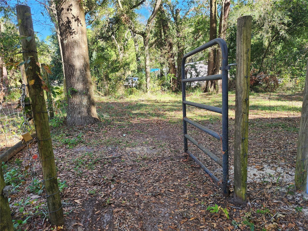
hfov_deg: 73.9
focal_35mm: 23
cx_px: 154
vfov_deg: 58.9
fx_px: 205
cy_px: 116
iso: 40
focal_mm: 6.4
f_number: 1.8
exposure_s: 1/180
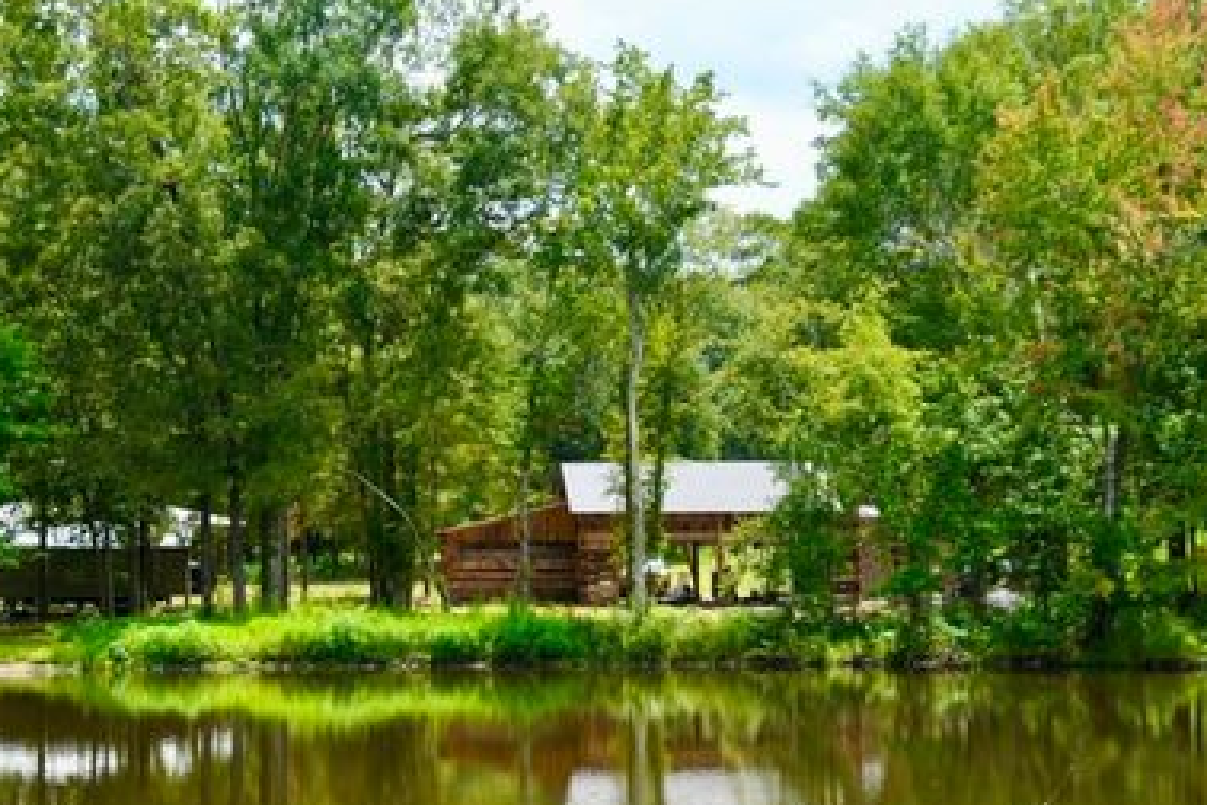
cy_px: 442
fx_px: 3554
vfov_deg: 12.9
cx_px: 557
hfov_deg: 19.3
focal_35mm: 106
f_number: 6.3
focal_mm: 62
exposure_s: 1/500
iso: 250
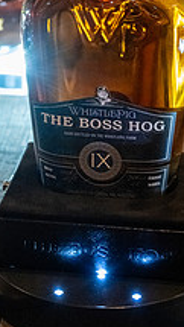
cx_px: 140
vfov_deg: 13.3
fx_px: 1387
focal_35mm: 160
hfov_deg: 7.6
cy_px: 18
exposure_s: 1/60
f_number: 6
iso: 10000
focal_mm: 73
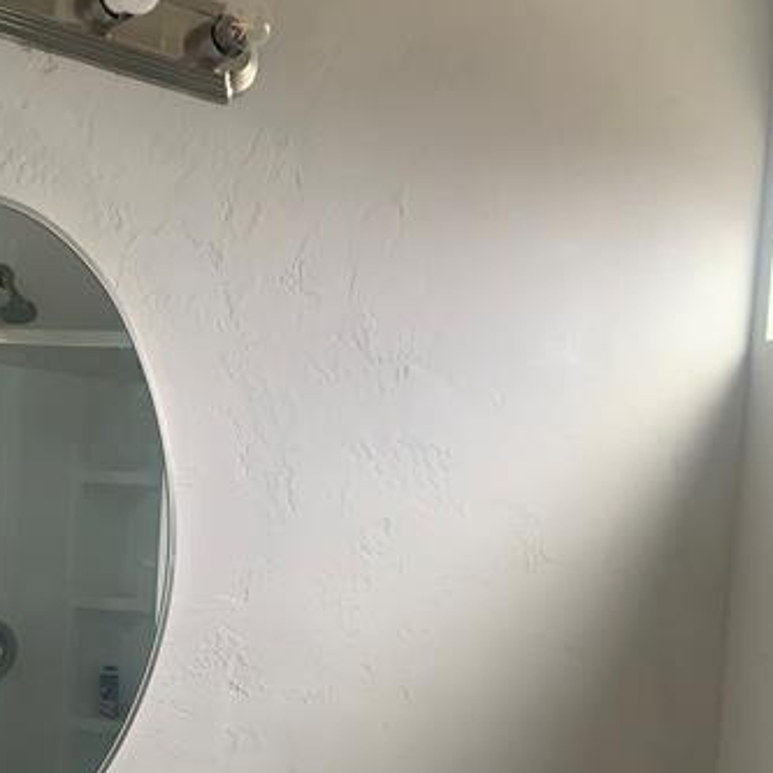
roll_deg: -3.4
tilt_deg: -4.2
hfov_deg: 32.1
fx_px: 1339
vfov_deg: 30.9
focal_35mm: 53
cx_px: 323
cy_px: 685
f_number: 1.8
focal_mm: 4.25
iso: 80
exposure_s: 1/60
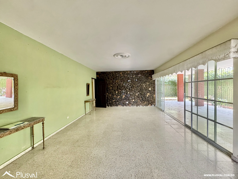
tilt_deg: -1.8
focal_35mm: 14
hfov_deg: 102.1
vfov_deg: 85.7
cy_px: 90
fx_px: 96
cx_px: 119
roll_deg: +1.4
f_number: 2.2
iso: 320
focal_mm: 2.22
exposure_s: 1/85
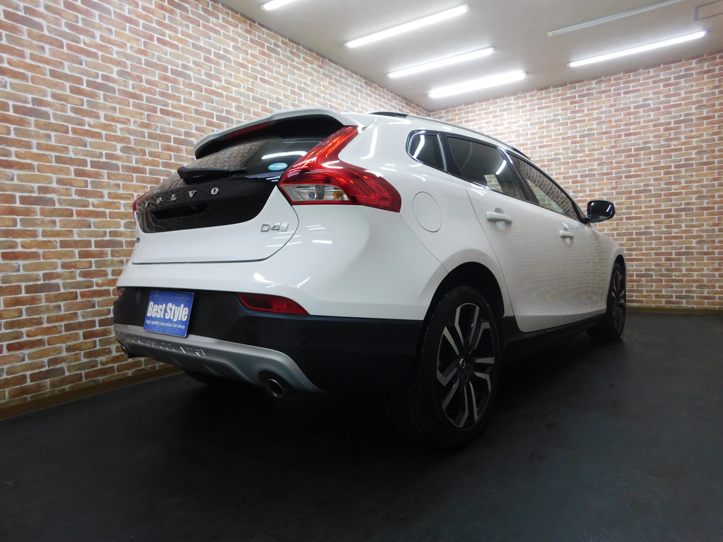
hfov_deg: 73.9
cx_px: 362
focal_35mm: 23
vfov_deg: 58.9
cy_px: 271
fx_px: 480
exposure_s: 1/30
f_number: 3
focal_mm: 4
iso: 160
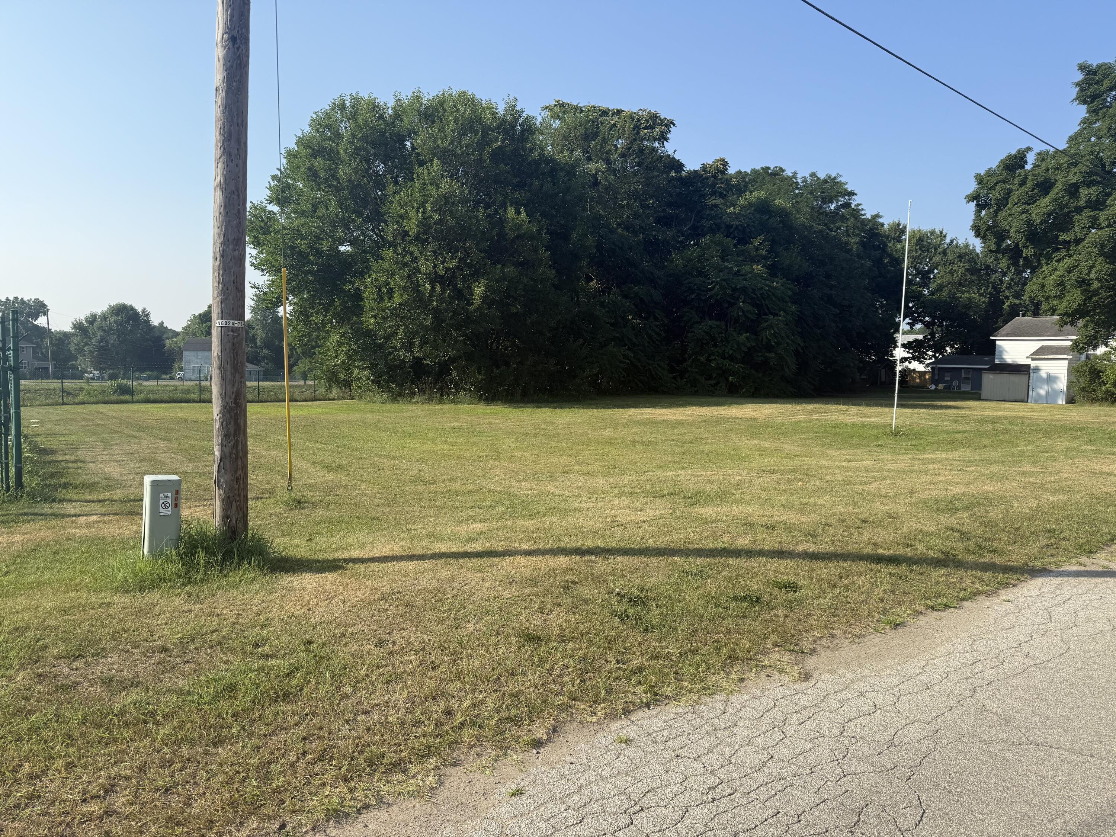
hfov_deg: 71.6
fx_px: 774
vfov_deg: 56.8
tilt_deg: -2.7
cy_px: 418
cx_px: 558
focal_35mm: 24
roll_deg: -1.5
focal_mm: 6.76
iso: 80
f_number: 1.78
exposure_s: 1/3145
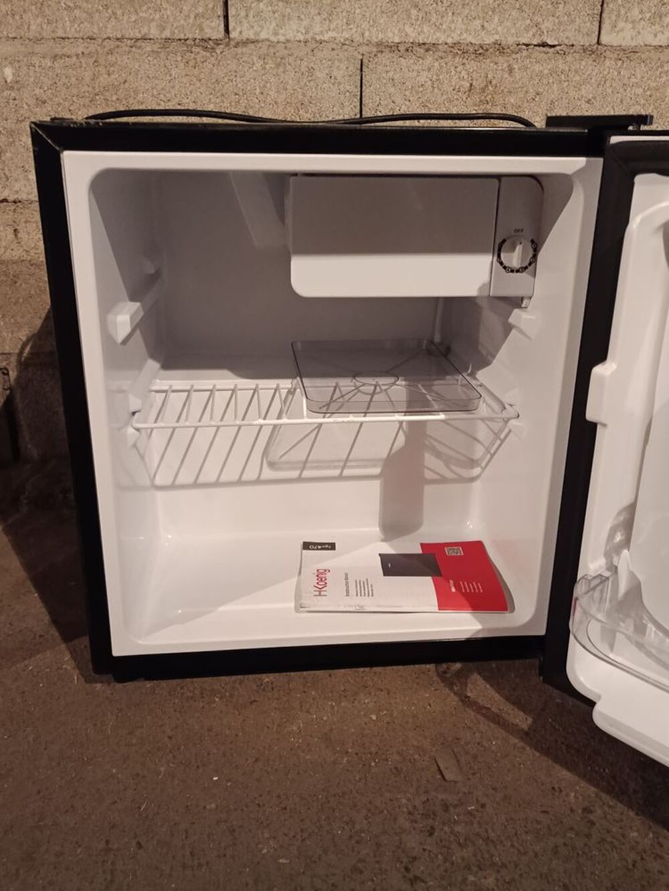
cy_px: 446
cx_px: 334
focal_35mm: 30
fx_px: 773
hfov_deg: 46.8
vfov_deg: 60.0
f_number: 1.7
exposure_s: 1/16.7
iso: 6215
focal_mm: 5.24
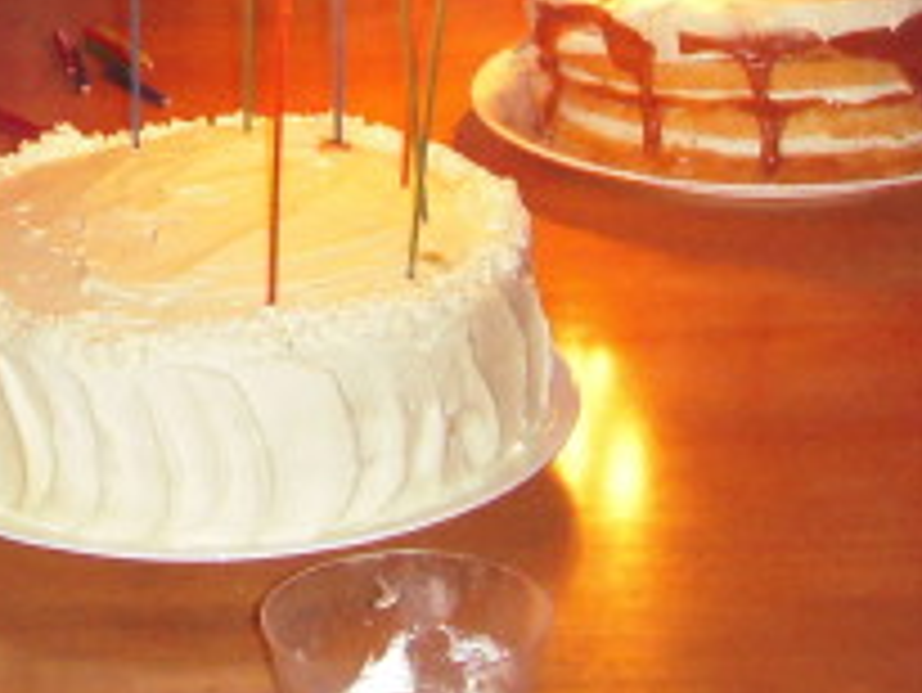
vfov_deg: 9.7
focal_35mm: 148
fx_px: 3944
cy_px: -400
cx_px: 85
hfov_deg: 13.2
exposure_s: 1/15
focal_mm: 6.3
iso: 400
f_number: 3.3
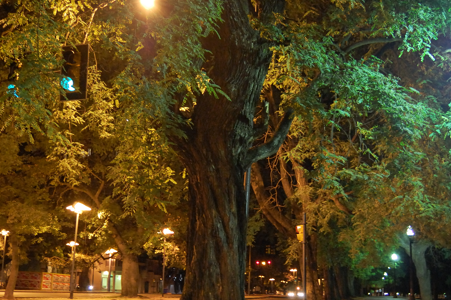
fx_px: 488
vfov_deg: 33.9
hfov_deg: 49.5
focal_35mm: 39
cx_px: 242
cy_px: 197
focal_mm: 18
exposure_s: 1/8
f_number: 3.5
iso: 1400
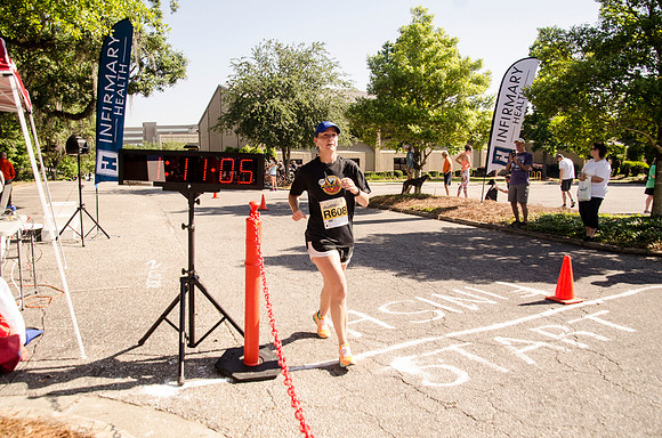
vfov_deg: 47.7
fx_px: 495
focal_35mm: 27
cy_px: 219
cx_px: 331
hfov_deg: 67.5
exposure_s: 1/1600
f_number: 5
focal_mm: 18
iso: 640
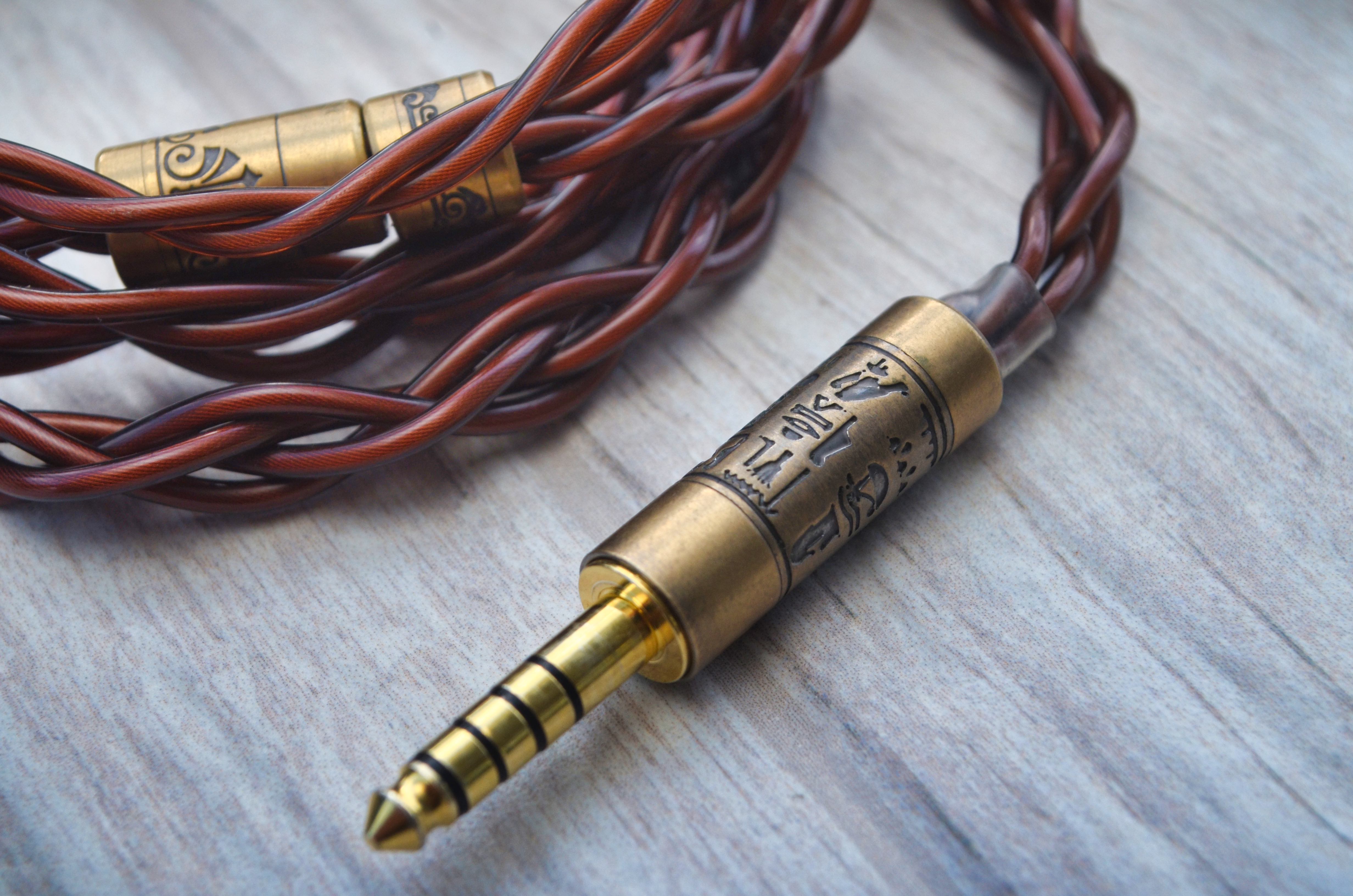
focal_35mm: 82
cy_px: 448
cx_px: 676
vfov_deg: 16.5
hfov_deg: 24.7
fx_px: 3094
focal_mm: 55
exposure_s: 1/250
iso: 200
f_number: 9
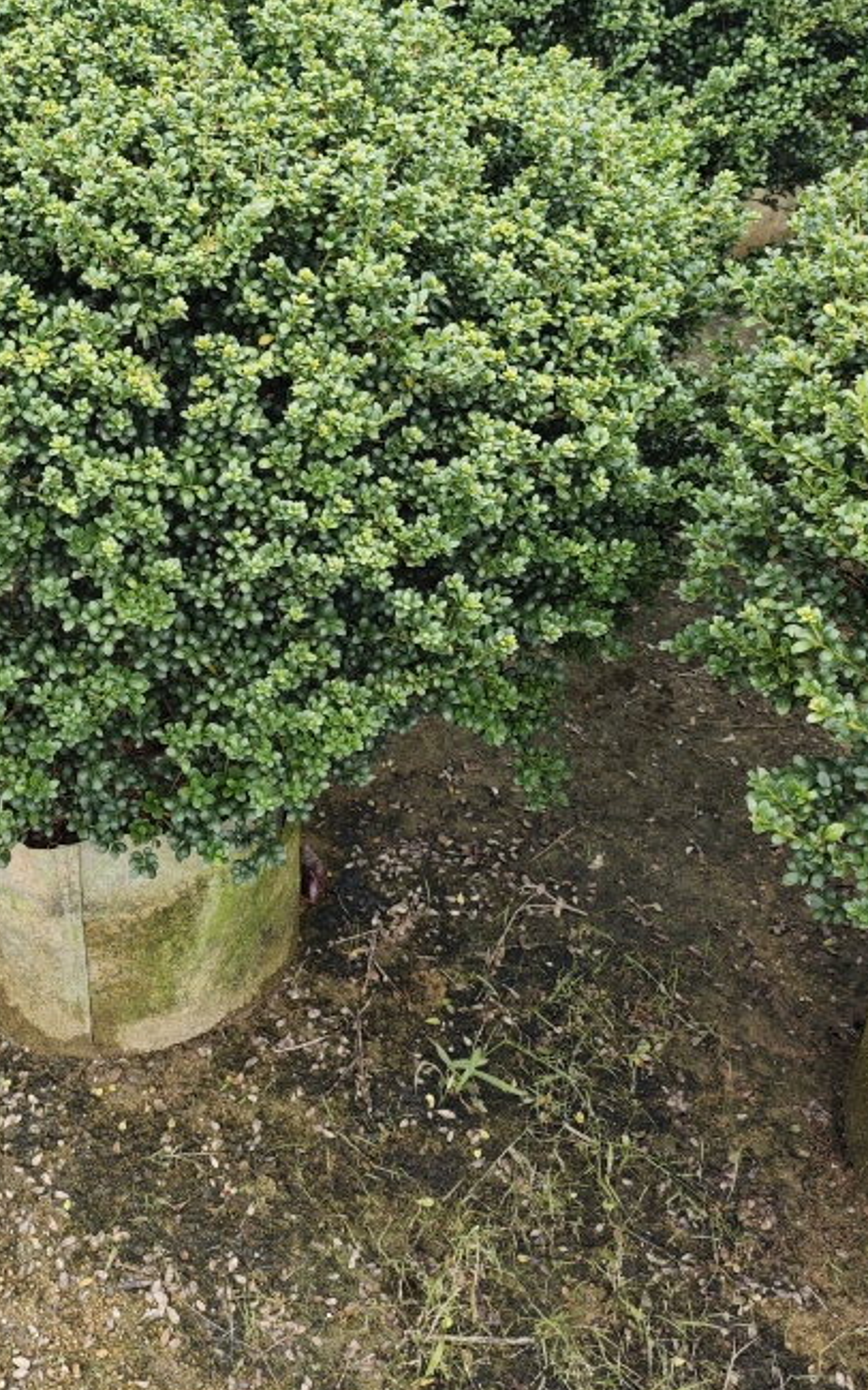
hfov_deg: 31.2
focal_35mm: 40
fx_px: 1515
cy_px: 608
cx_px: 182
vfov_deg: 49.2
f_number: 1.6
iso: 50
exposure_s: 1/669
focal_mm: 6.55
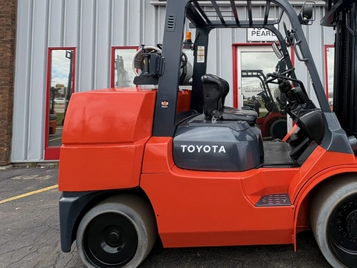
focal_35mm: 23
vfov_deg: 57.5
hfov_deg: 69.9
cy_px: 88
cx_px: 259
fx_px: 237
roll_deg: +1.8
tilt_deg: +3.6
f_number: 2.2
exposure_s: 1/492
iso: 40
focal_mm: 2.22
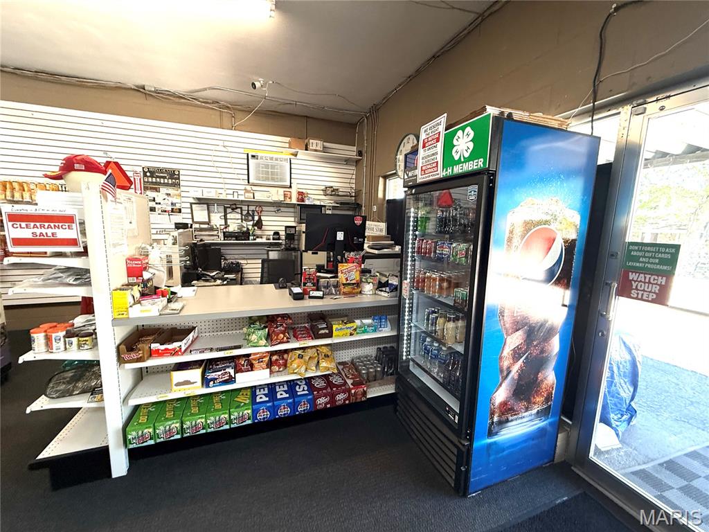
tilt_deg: -5.7
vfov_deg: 85.7
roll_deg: -2.4
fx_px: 287
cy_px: 266
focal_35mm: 14
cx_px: 354
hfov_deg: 102.1
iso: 200
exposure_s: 1/120
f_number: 2.2
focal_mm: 2.22
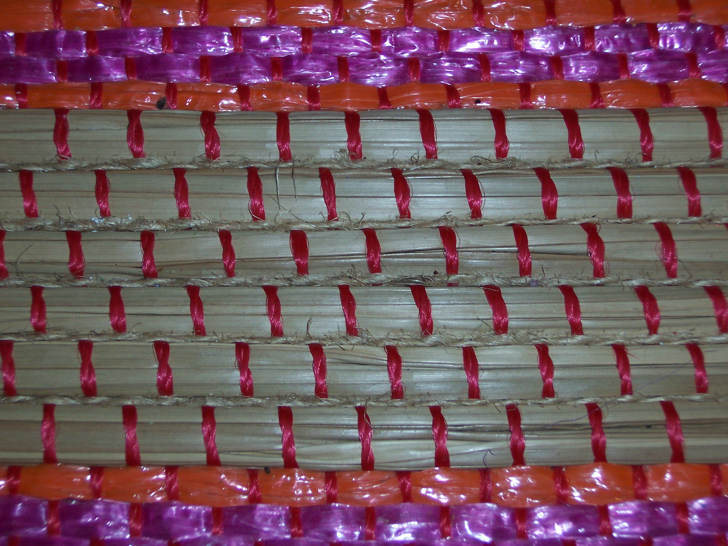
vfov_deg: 20.2
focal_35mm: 73
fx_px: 1535
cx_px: 364
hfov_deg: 26.7
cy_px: 273
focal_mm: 12.1
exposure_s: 1/90
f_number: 4
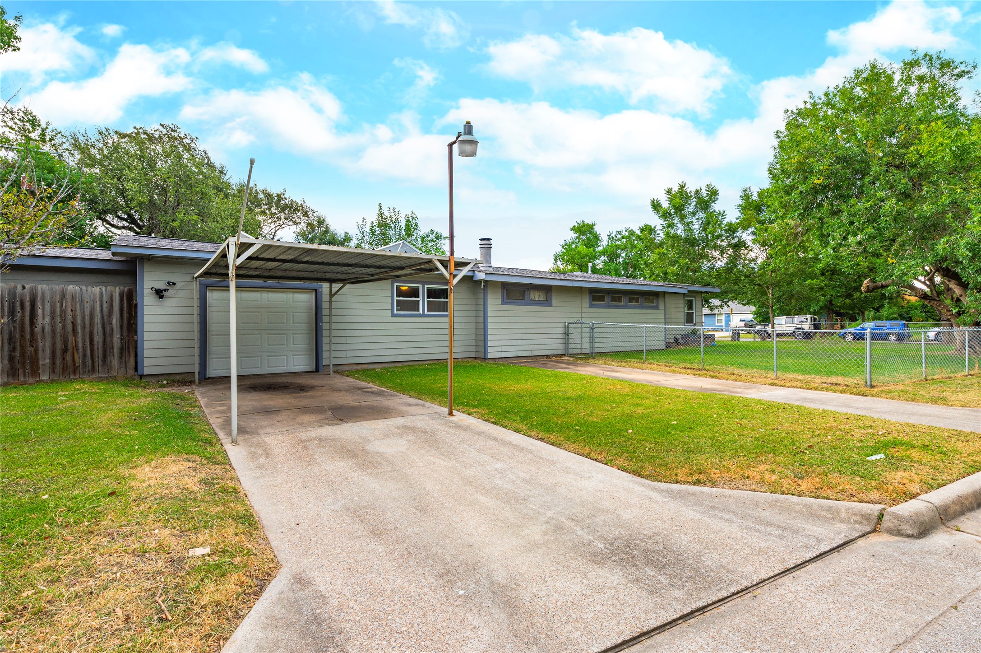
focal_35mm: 18
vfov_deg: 67.3
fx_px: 490
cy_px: 326
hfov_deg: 90.0
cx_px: 490
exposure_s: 1/50
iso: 125
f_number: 11
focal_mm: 18
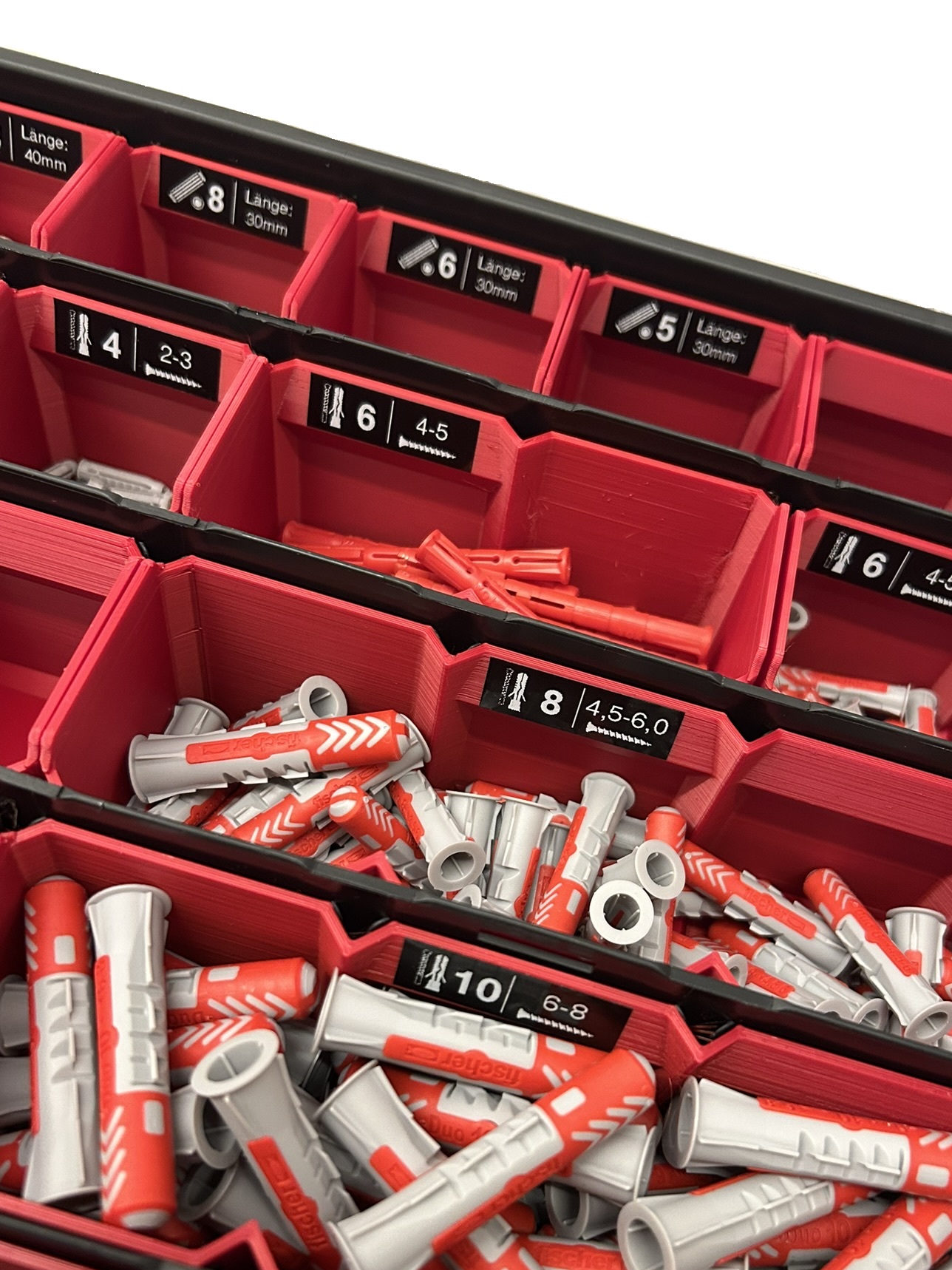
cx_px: 520
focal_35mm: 31
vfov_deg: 58.2
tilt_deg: -56.0
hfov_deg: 45.4
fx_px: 1137
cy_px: 713
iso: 400
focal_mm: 5.7
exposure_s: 1/50
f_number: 1.5
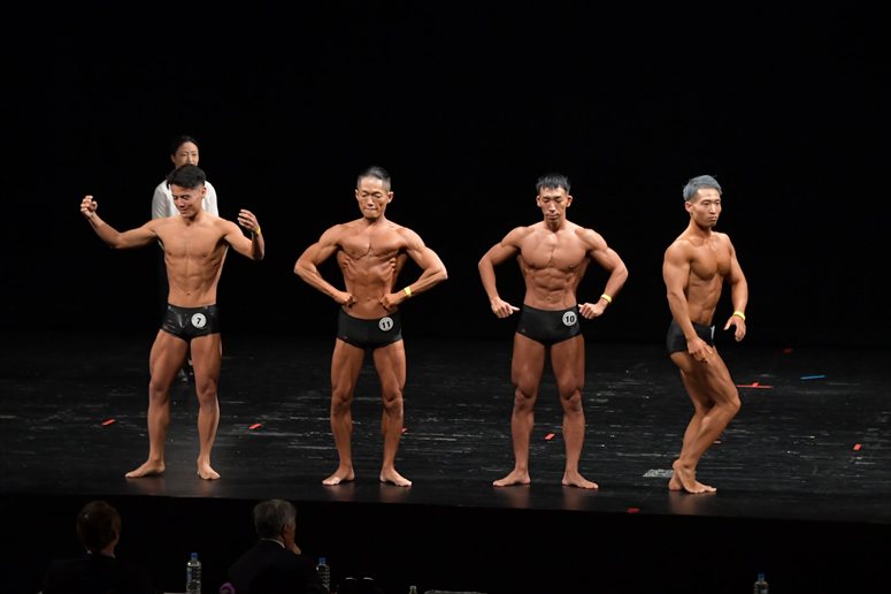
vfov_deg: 8.7
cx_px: 446
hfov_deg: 13.1
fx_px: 3884
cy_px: 297
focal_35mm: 157
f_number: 5.6
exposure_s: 1/400
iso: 3200
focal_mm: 105
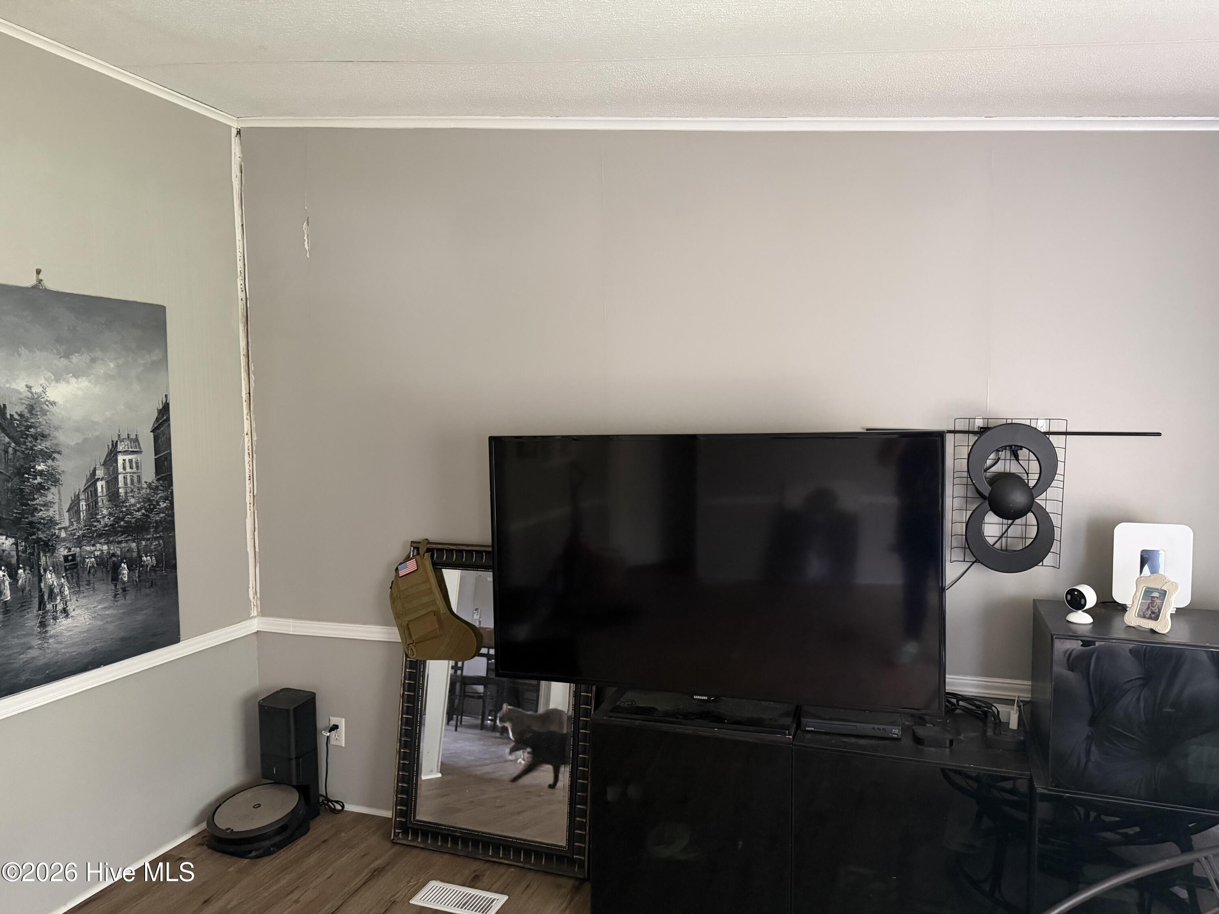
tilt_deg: -3.8
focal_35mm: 24
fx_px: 845
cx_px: 610
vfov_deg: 56.8
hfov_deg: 71.6
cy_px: 457
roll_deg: +0.2
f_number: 1.78
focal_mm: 6.76
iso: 1000
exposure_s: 1/40
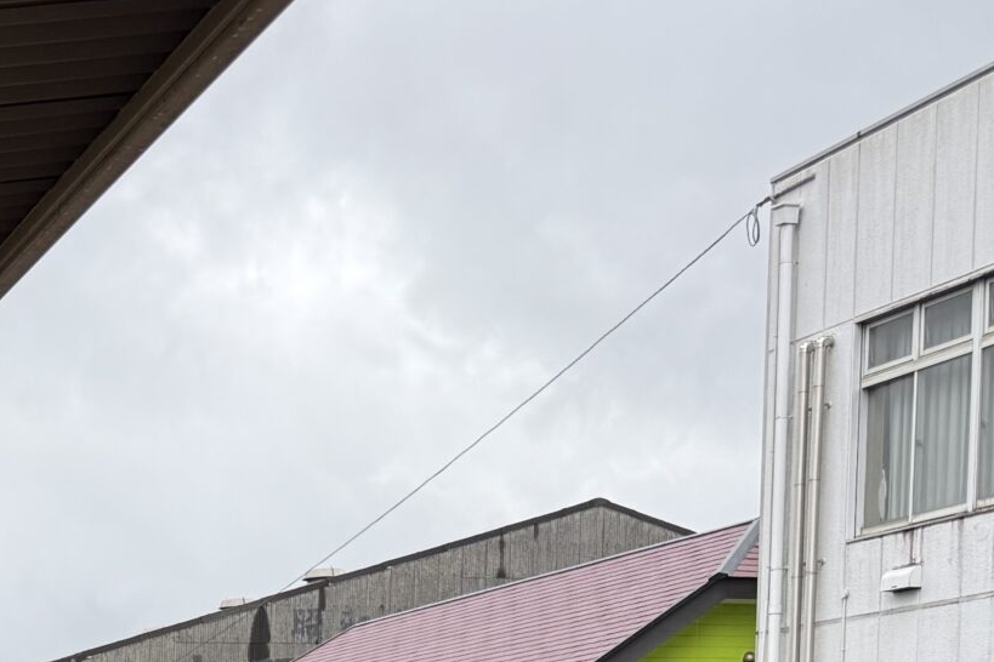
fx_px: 2153
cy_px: 987
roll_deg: -0.8
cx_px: -237
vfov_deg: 16.1
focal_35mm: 78
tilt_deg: -3.1
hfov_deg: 23.5
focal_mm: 6.76
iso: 80
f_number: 1.78
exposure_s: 1/943
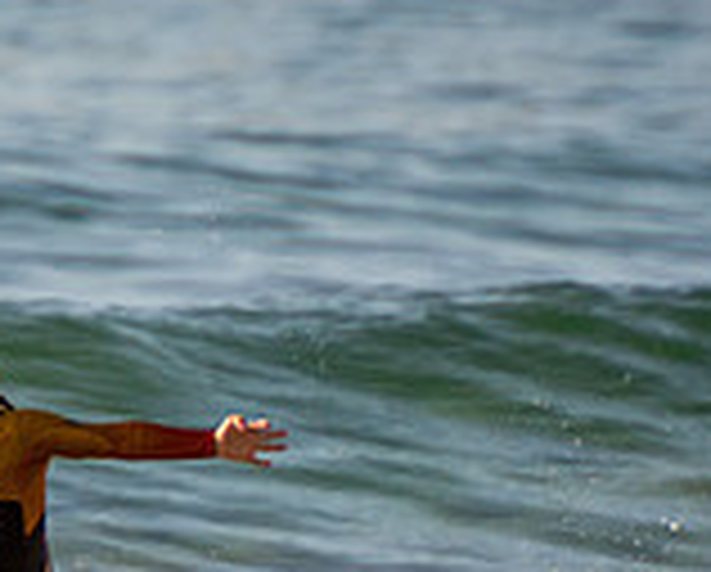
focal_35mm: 2063
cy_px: 696
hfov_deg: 0.9
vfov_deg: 0.8
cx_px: -81
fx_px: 43492
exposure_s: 1/1250
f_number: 5.6
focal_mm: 400
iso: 450
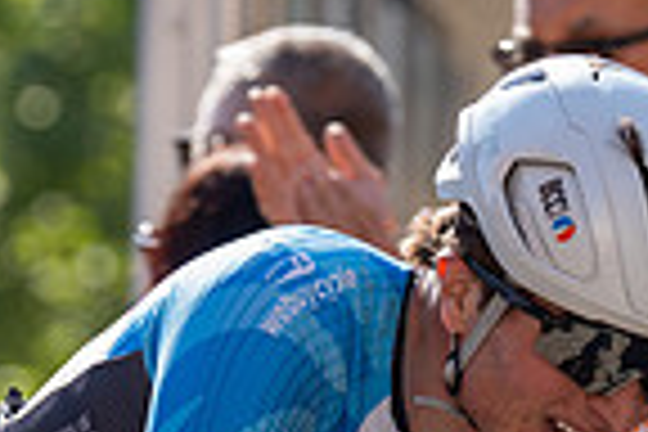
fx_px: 9359
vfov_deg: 2.6
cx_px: 522
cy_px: 691
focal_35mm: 520
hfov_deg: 4.0
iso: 250
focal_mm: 129
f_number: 3.5
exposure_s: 1/1000
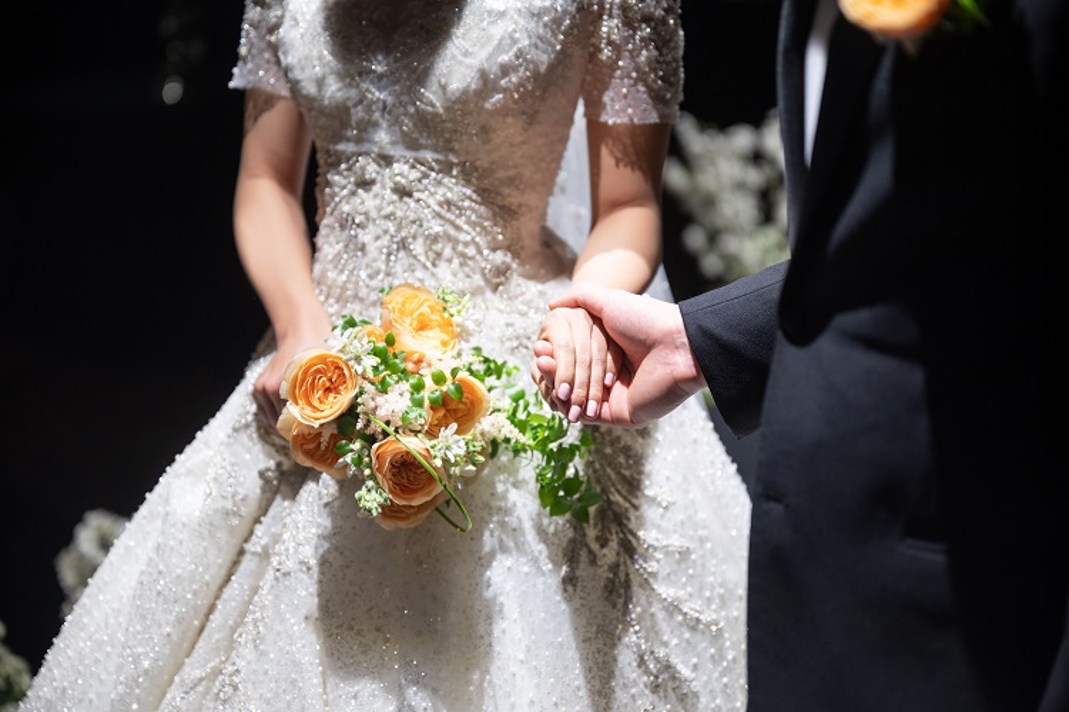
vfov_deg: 19.5
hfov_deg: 28.8
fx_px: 2078
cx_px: 534
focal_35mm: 70
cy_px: 356
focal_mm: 70
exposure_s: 1/250
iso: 250
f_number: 2.8
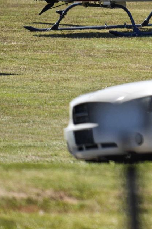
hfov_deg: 1.1
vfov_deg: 1.6
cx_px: 348
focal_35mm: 1299
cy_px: 33
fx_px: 8235
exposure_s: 1/3200
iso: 250
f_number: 2.8
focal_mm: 400
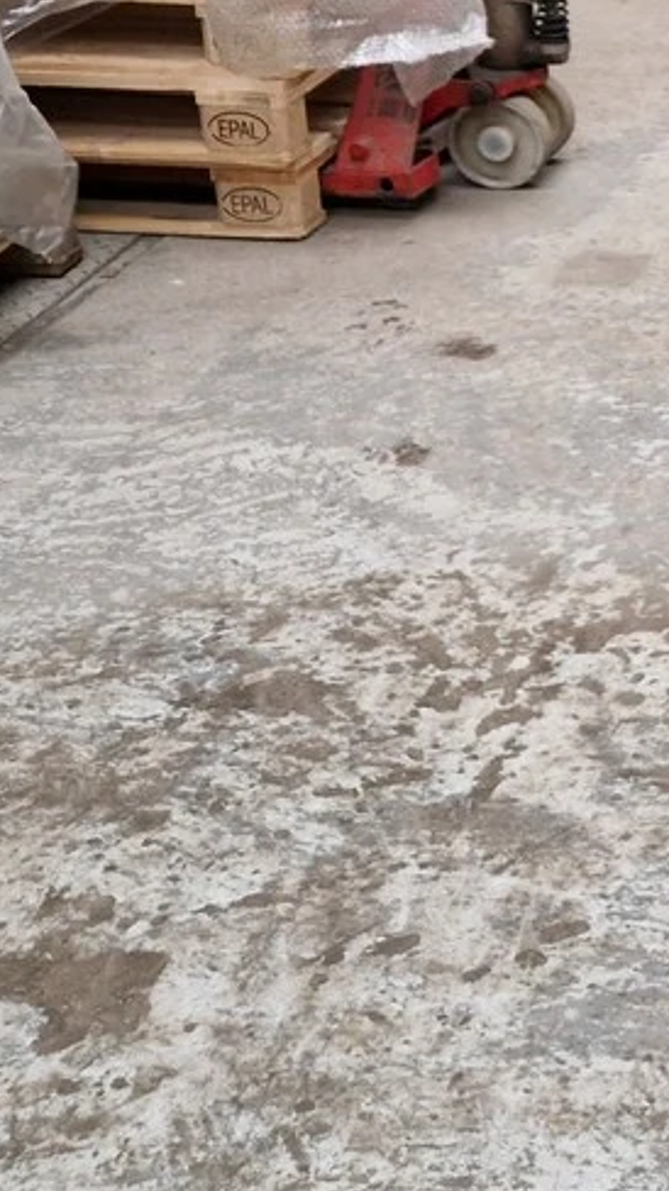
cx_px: 1233
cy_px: 117
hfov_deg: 14.2
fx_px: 2337
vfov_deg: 27.6
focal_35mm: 74
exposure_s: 1/33
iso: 640
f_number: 1.8
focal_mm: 5.4
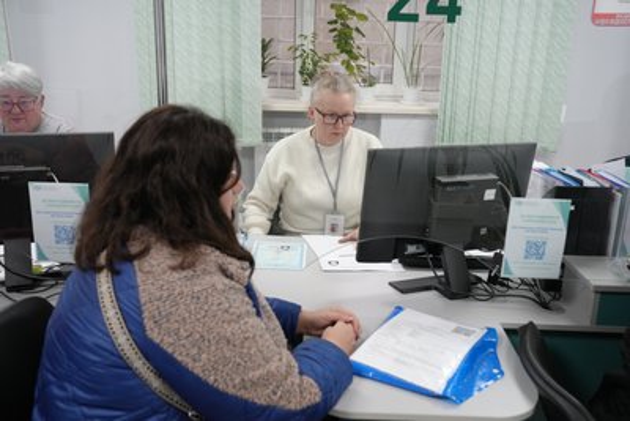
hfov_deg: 54.4
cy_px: 210
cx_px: 315
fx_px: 613
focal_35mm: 35
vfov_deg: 37.9
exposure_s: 1/160
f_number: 4
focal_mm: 35
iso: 1600
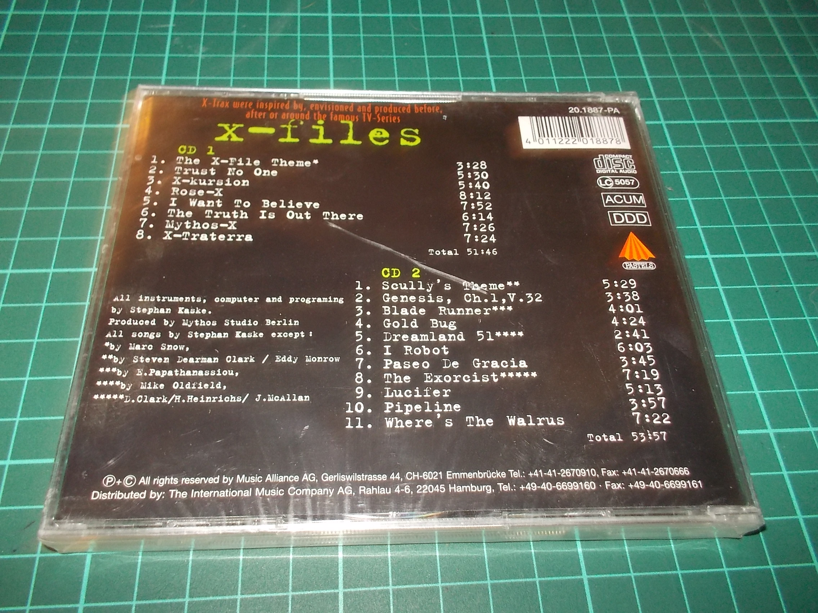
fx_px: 685
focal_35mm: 29
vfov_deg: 48.2
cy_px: 306
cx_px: 409
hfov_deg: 61.7
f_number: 3.3
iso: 200
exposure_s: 1/30
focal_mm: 4.1
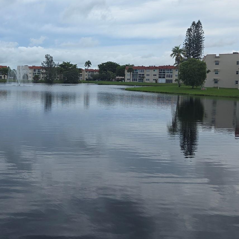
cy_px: 99
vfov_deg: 43.7
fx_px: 297
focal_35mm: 38
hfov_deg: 40.7
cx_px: 27
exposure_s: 1/934
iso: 12
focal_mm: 6.3
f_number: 1.7
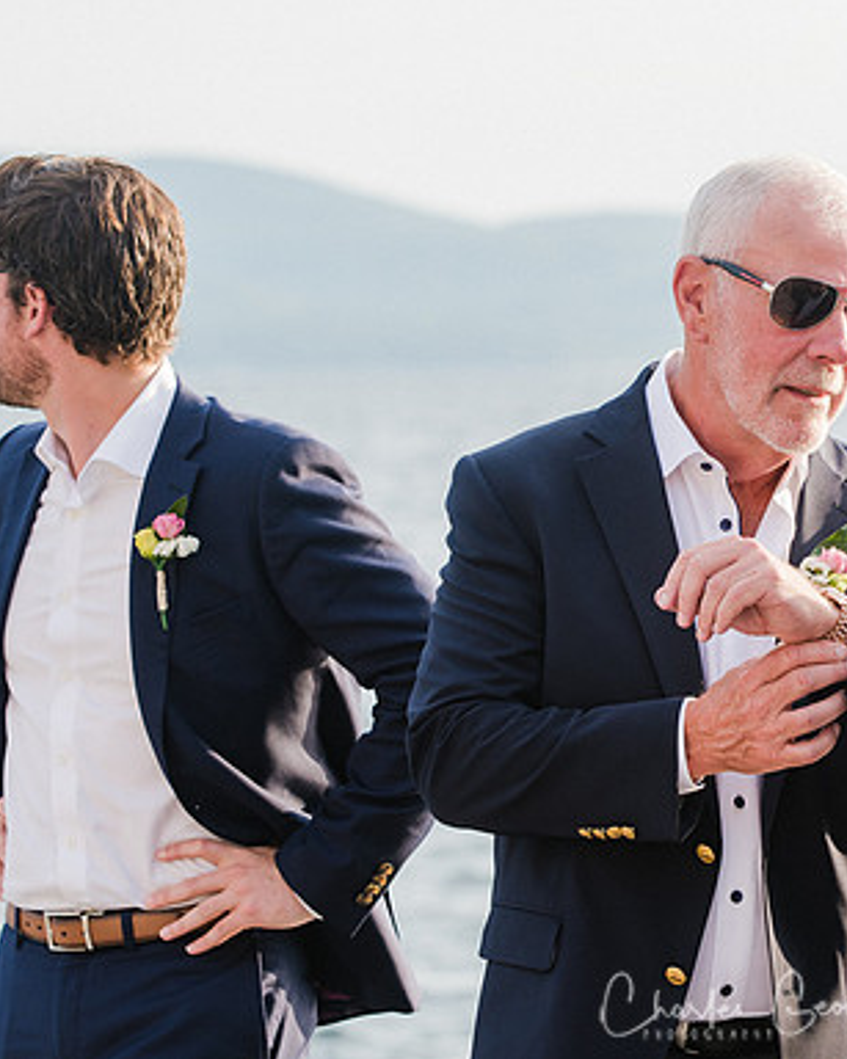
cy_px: 531
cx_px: 731
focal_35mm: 217
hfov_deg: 7.1
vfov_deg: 8.9
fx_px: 6802
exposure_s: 1/400
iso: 200
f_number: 4.5
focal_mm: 102
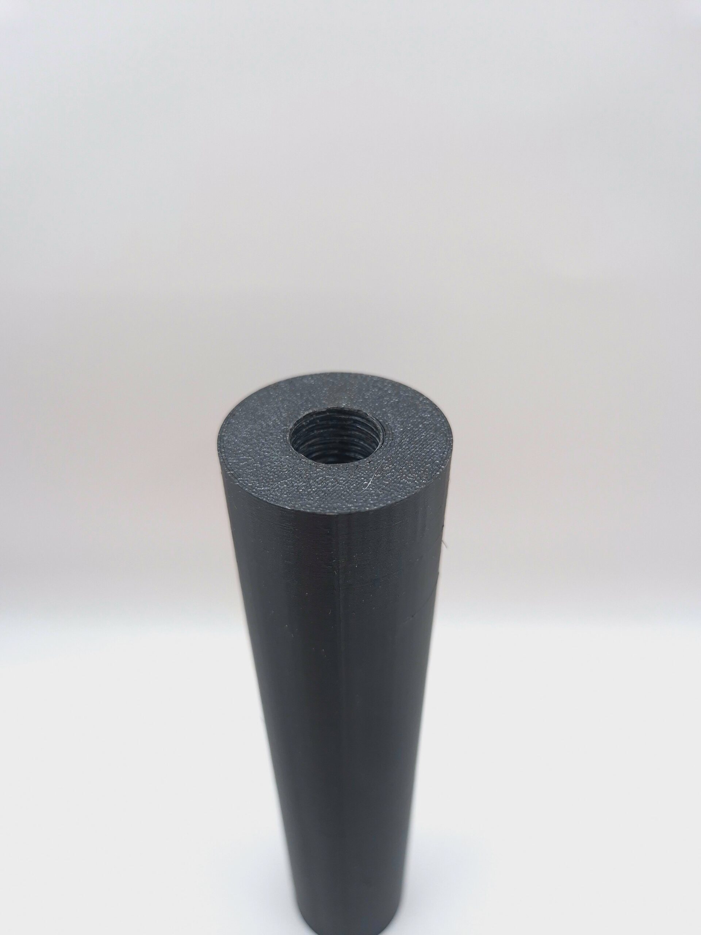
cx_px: 350
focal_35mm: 23
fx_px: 621
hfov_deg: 58.9
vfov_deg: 73.9
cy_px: 468
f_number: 1.8
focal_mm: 5.4
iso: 200
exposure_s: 1/182
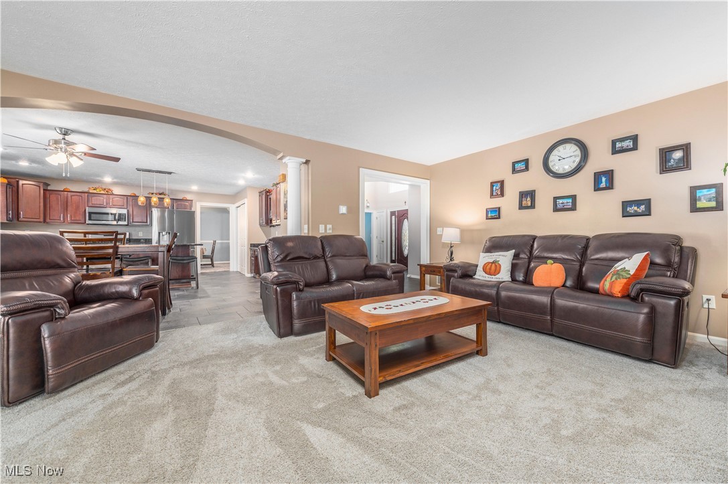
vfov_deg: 81.1
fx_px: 283
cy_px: 242
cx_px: 364
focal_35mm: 14
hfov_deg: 104.3
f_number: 9
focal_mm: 14
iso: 200
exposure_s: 1/60
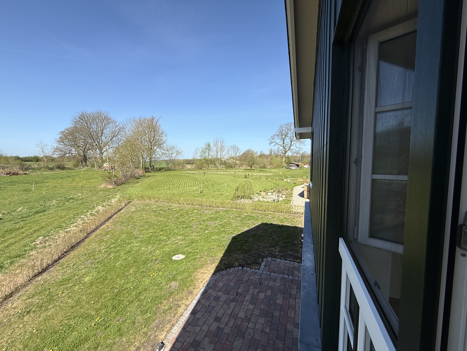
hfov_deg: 102.1
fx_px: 189
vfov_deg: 85.7
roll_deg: +0.5
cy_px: 176
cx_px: 234
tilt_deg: -4.0
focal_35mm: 14
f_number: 2.2
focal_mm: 2.22
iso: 50
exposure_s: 1/1745
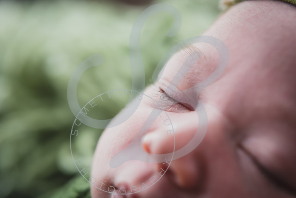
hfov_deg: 28.8
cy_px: 99
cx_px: 148
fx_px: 576
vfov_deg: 19.5
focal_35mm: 70
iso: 1000
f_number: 5.6
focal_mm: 70
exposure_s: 1/125
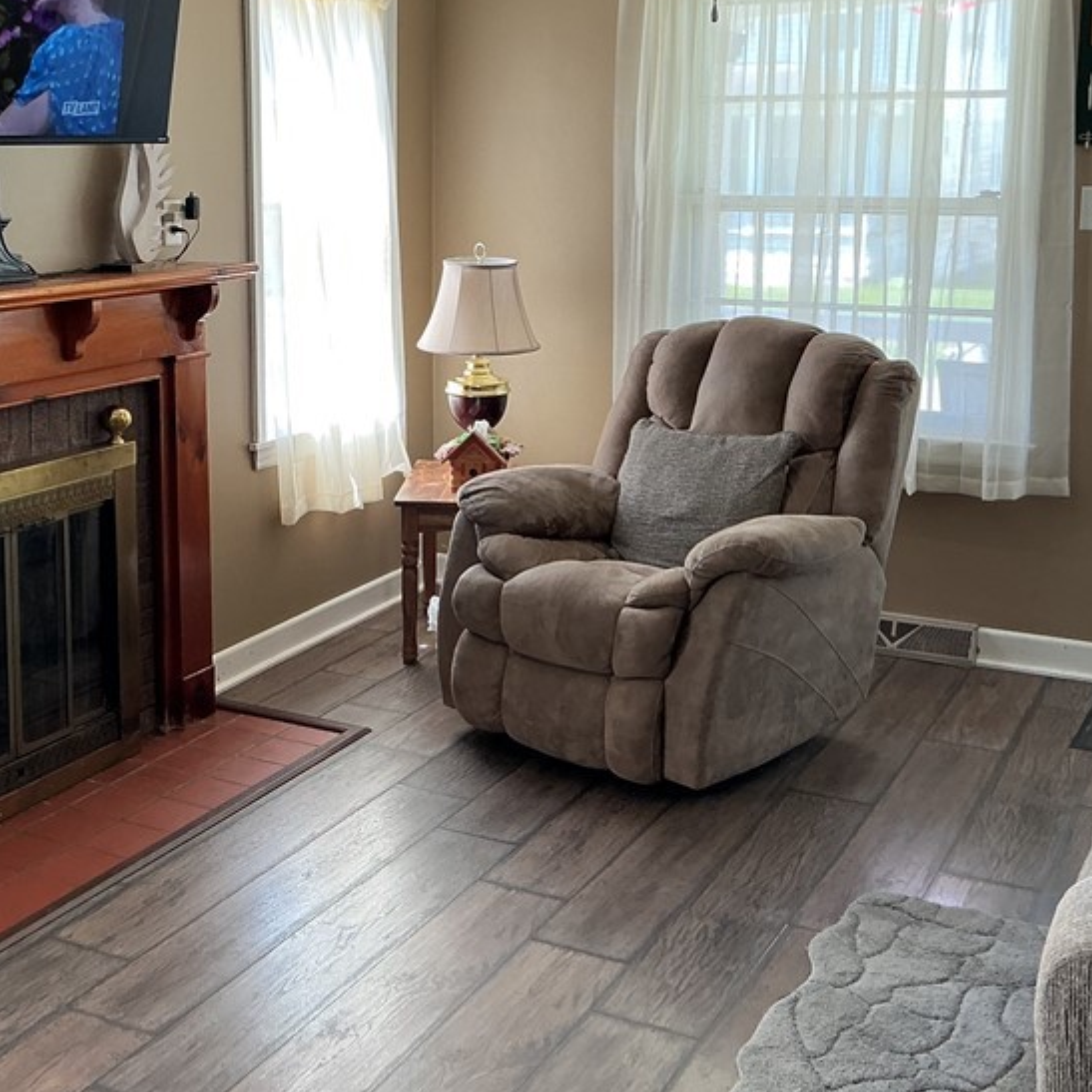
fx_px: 1713
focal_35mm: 48
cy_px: 397
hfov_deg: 35.1
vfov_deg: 35.1
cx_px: 379
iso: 40
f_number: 1.8
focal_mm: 3
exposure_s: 1/60
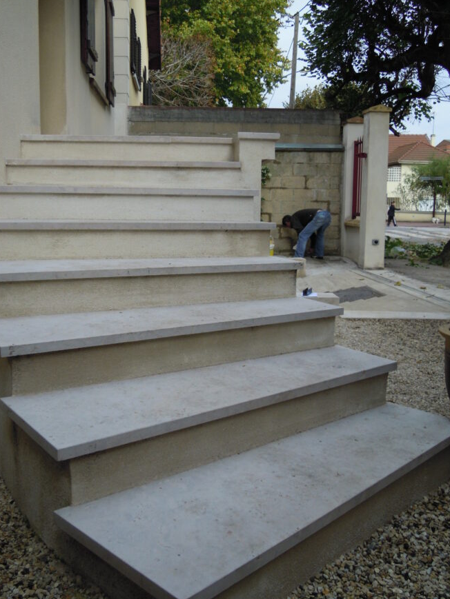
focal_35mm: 33
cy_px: 278
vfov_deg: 55.3
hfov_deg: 42.9
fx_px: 572
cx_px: 206
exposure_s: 1/400
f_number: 2.7
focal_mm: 5
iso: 100
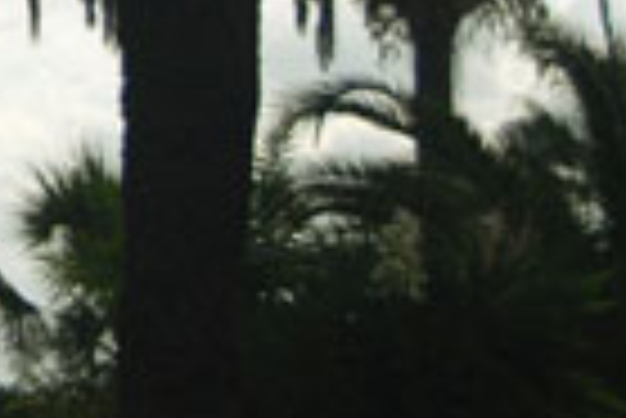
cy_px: -344
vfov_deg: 5.3
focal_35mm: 254
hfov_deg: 7.9
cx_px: -473
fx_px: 4421
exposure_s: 1/750
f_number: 4.5
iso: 100
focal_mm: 38
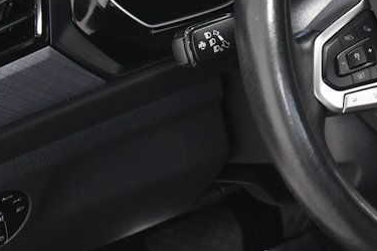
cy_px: 26
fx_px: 1372
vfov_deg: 10.4
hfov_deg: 14.9
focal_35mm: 131
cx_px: 502
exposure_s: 1/100
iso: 2000
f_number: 5.6
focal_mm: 32
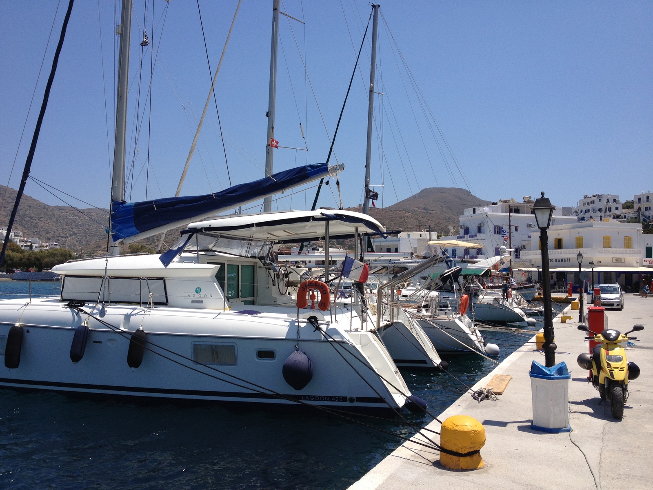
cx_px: 326
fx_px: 660
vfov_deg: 40.7
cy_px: 245
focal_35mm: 35
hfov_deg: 52.6
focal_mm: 4.28
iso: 50
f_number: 2.4
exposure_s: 1/2513
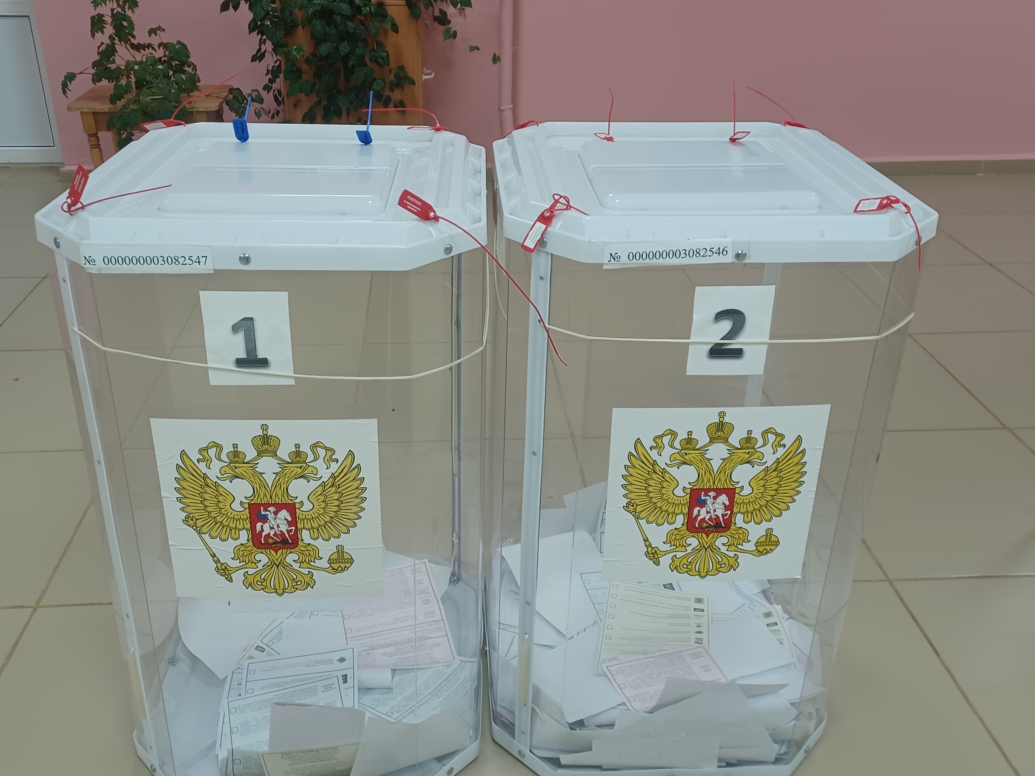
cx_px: 484
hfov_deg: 56.8
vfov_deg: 44.1
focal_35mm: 32
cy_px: 347
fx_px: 957
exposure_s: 1/50
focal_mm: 4.6
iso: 250
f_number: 1.8
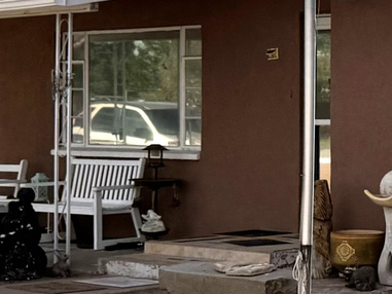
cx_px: 700
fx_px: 1461
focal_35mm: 129
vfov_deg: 11.5
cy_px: 114
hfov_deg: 13.7
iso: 80
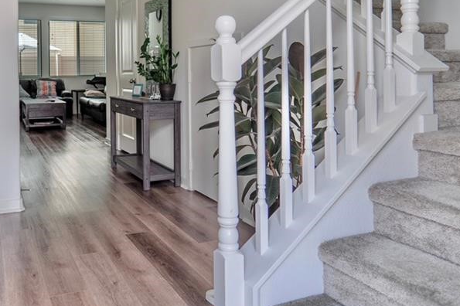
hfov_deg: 59.2
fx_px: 396
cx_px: 161
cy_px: 73
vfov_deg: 41.0
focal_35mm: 31
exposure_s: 1/640
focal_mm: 12
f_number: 2
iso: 50
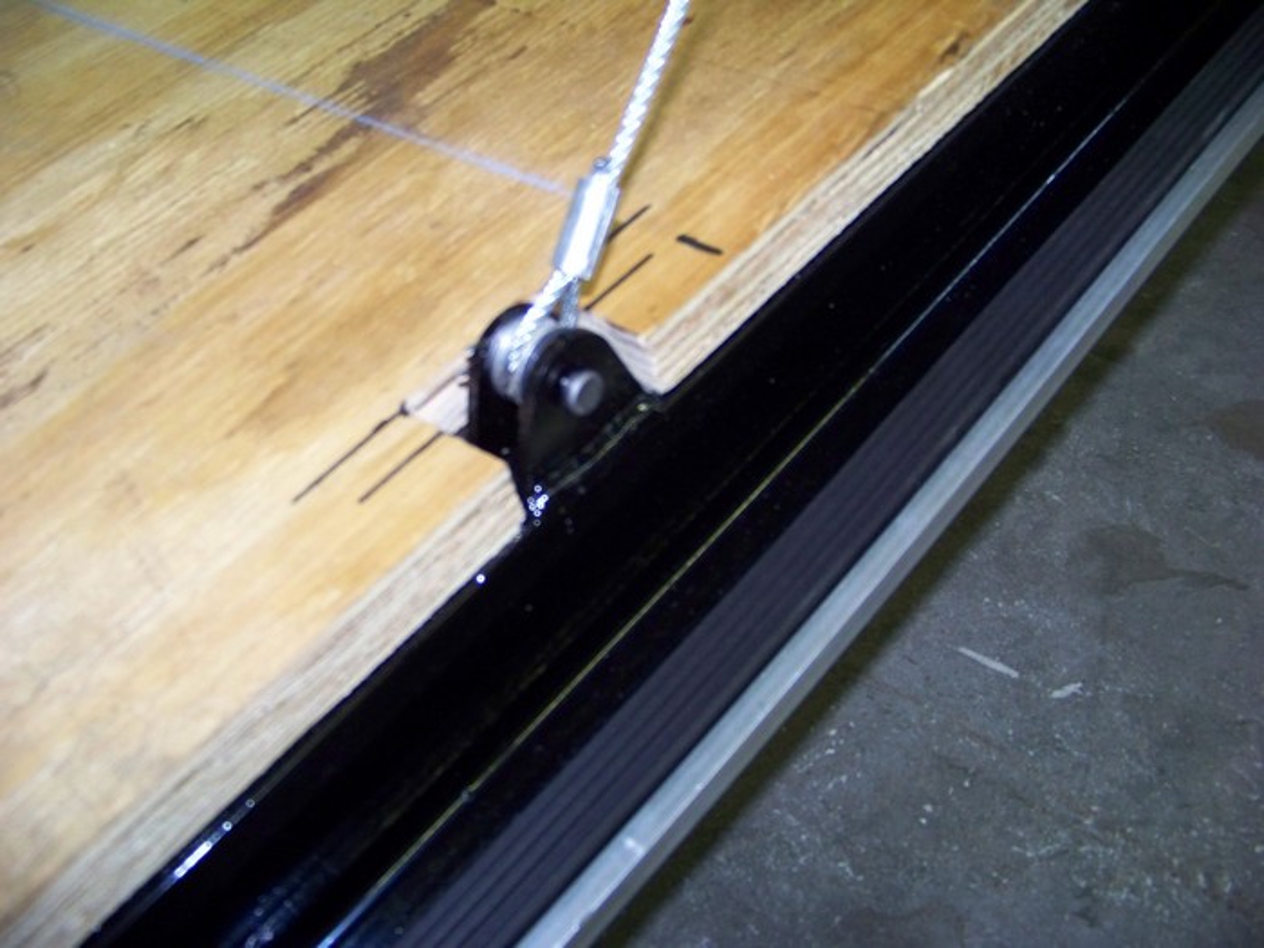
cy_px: 474
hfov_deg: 51.4
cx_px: 632
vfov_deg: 39.7
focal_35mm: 36
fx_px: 1315
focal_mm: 5.85
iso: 200
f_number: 2.8
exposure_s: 1/30
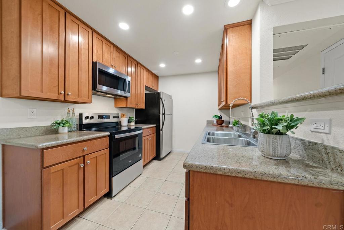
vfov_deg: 90.1
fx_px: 115
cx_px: 172
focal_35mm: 12
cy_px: 115
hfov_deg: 112.6
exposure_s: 1.3
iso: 250
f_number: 6.3
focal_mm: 12
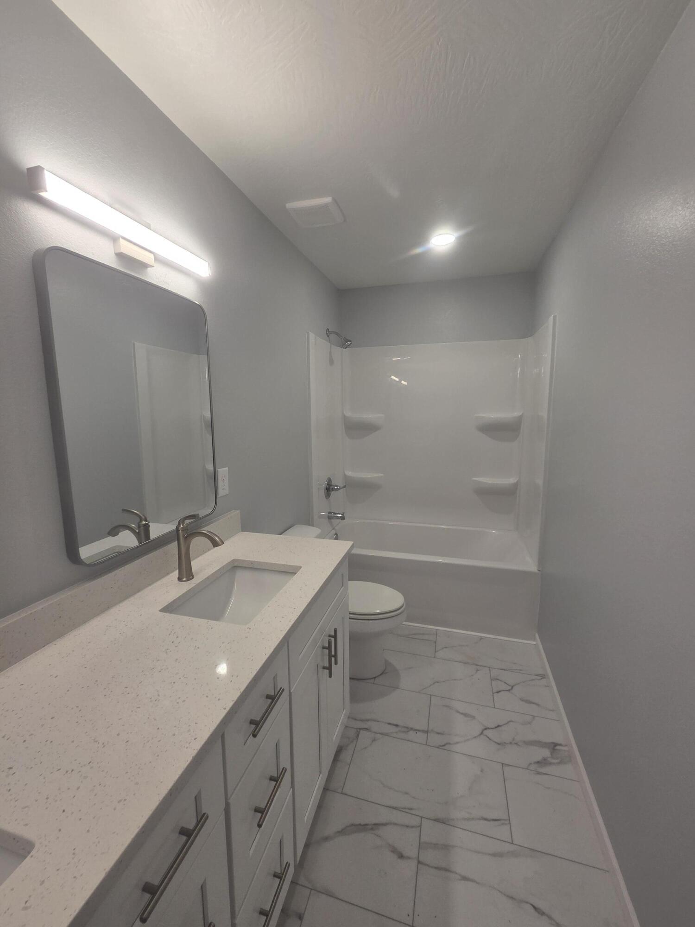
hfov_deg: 89.9
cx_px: 348
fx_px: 348
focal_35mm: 13
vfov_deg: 106.2
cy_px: 464
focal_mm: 2.2
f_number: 2.2
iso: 80
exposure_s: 1/120
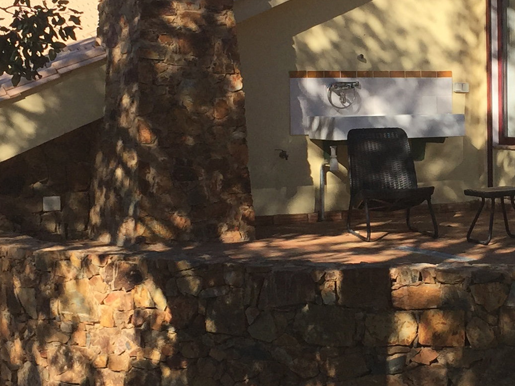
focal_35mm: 92
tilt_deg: -1.3
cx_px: 454
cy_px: 138
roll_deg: +0.2
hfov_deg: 20.9
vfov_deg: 16.0
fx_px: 1369
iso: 32
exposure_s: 1/1721
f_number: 2.2
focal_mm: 4.15
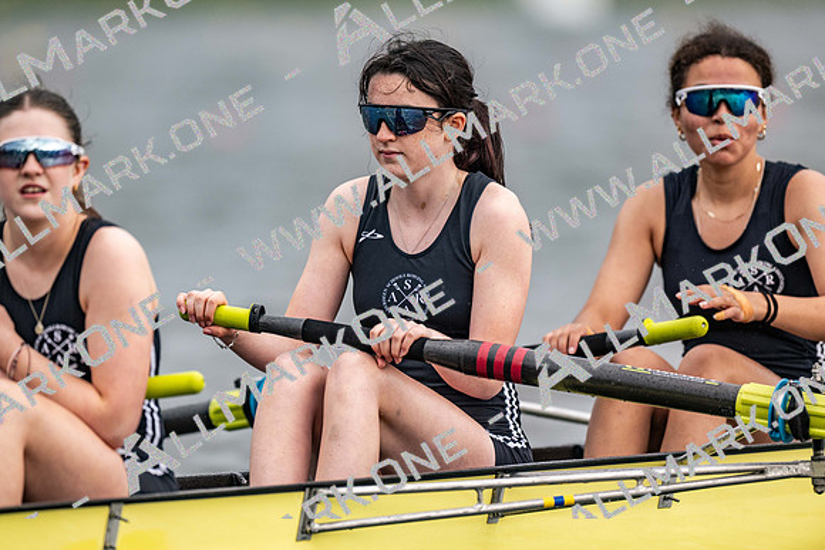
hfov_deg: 3.4
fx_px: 13753
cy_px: 275
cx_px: 412
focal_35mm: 600
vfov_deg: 2.3
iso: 640
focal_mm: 600
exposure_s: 1/2500
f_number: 4
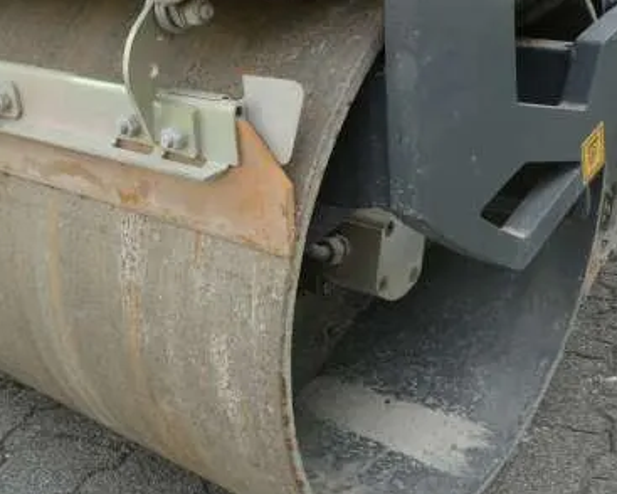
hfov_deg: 36.4
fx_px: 932
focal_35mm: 51
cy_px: 249
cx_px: 229
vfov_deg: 29.7
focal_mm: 4.3
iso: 80
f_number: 3.3
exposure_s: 1/200
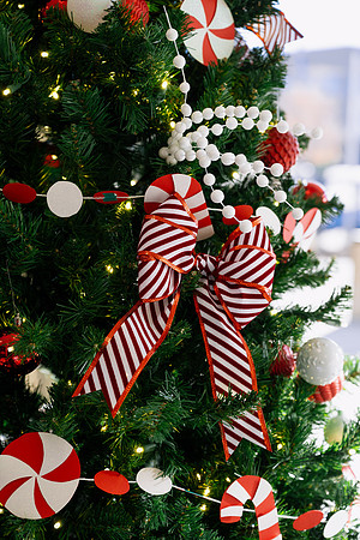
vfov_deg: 28.8
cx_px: 180
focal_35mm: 70
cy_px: 270
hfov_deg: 19.5
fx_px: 1050
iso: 320
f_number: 4
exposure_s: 1/320
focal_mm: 70
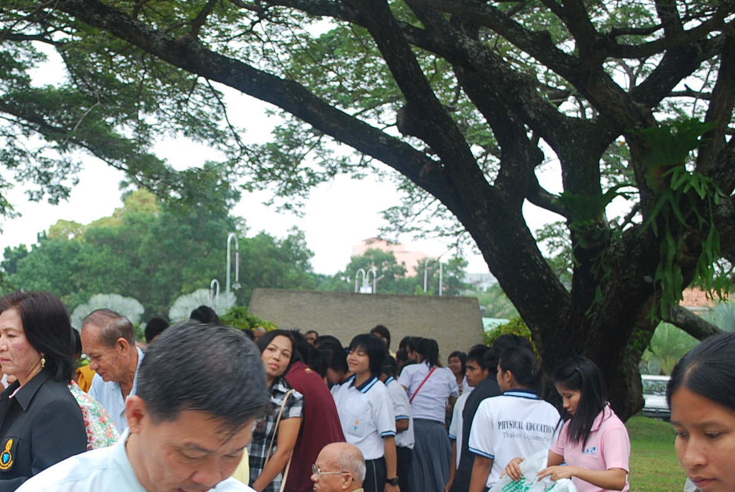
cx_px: 171
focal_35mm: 79
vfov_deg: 17.3
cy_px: 341
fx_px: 1615
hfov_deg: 25.3
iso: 200
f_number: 4.8
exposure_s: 1/100
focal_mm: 32
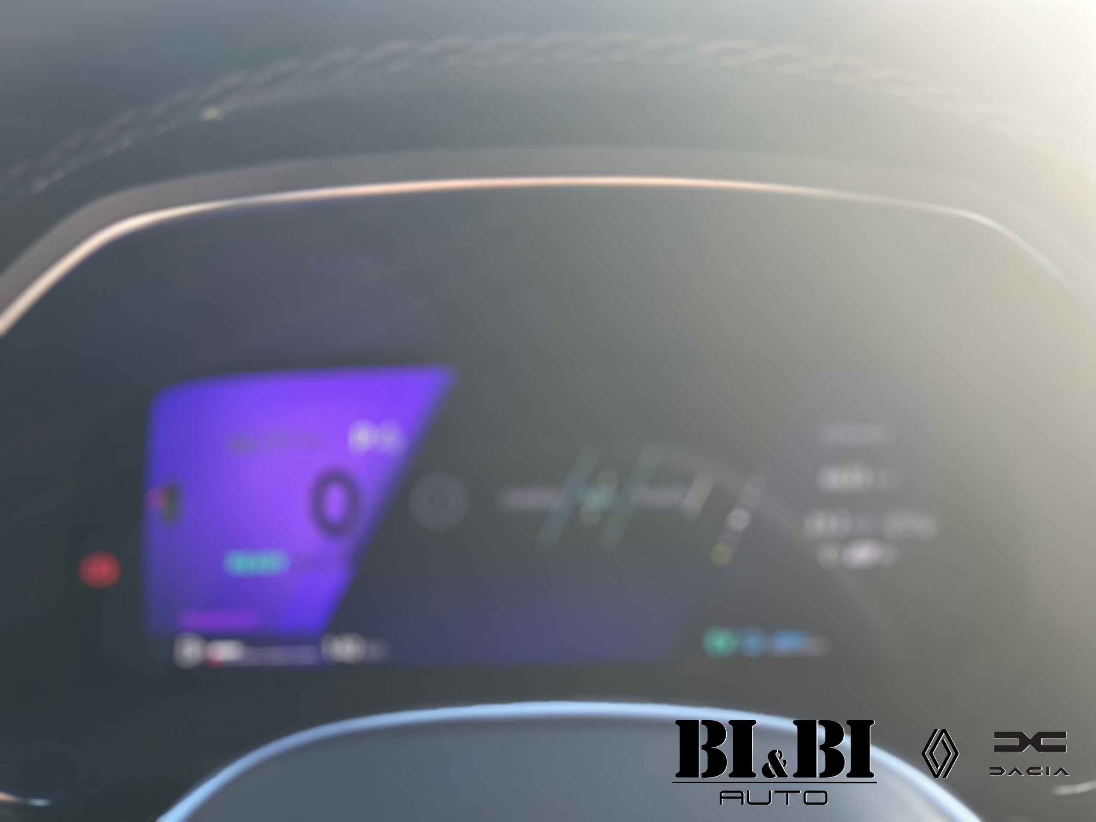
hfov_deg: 39.7
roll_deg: +0.3
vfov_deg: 30.3
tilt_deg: -16.9
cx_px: 548
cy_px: 411
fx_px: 1520
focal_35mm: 48
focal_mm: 6.86
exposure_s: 1/310
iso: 80
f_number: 1.78
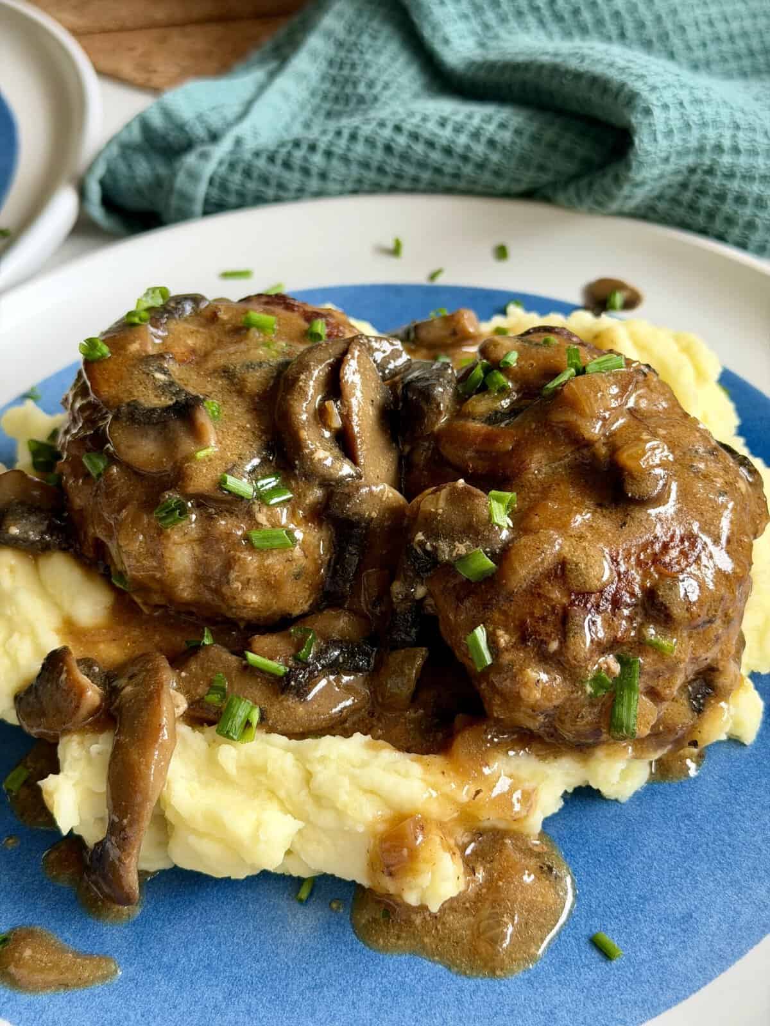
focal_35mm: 48
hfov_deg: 30.3
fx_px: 1424
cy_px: 513
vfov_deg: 39.7
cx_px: 385
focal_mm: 6.76
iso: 100
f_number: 1.78
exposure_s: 1/86
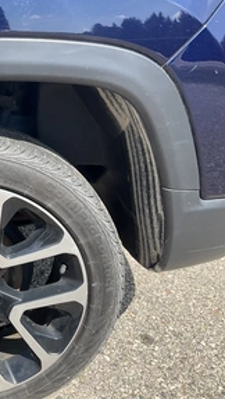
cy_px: 206
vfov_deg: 46.4
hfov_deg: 24.7
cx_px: -43
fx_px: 465
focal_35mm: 44
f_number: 1.8
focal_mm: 3
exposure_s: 1/700
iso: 25
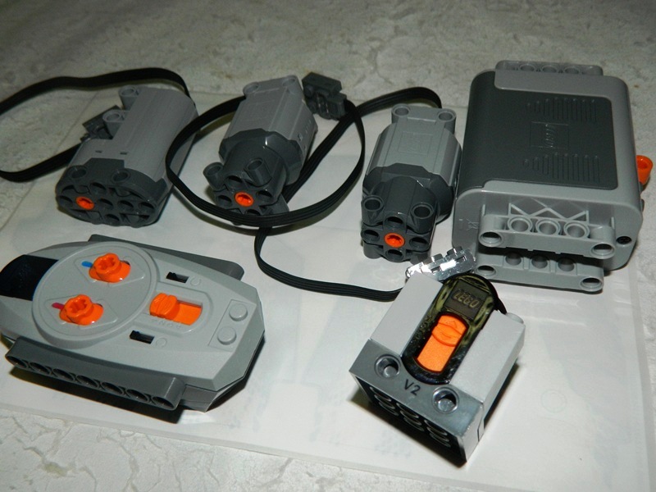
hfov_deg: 52.6
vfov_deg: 40.7
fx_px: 663
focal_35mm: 35
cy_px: 246
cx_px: 328
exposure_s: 1/40
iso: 200
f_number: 9.4
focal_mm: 6.2
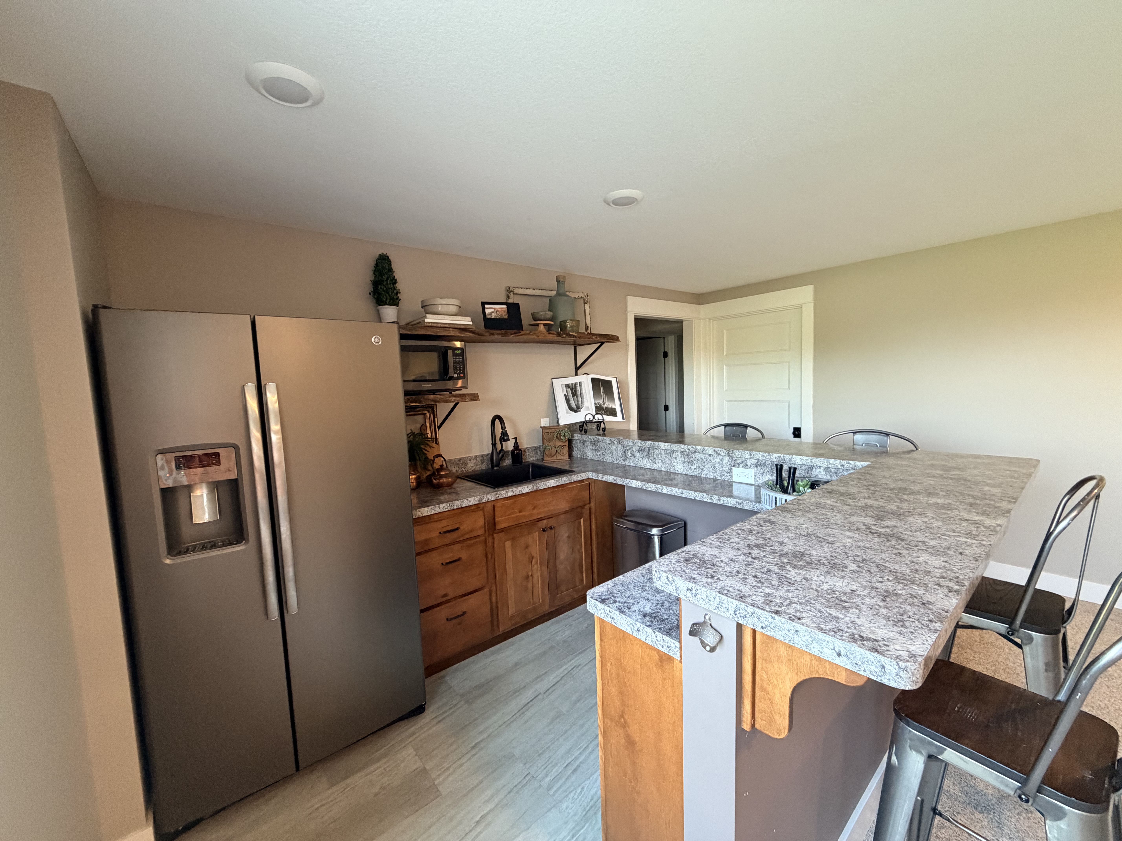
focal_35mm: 14
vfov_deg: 85.7
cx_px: 561
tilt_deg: -5.1
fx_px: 454
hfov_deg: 102.1
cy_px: 420
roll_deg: +2.4
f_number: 2.2
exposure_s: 1/60
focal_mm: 2.22
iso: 500
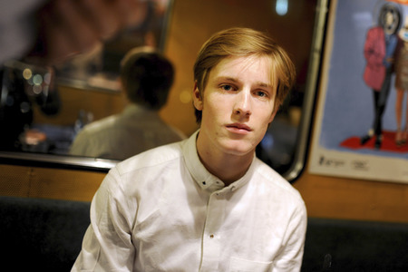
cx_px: 204
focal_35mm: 35
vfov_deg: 37.9
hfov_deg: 54.4
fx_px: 397
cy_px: 136
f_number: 1.4
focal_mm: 35
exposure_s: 1/200
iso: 1000
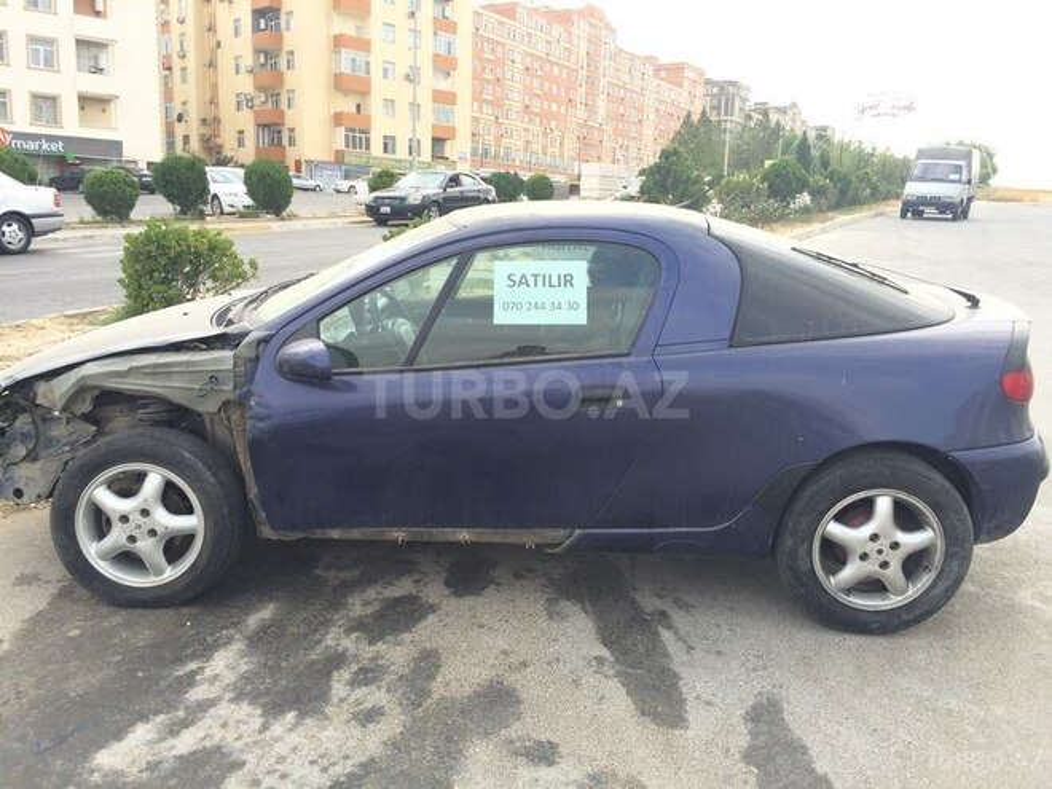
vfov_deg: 48.2
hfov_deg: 61.7
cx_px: 526
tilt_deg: -10.5
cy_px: 394
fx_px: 881
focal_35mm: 29
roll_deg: -1.2
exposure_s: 1/483
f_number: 2.2
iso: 32
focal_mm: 4.15
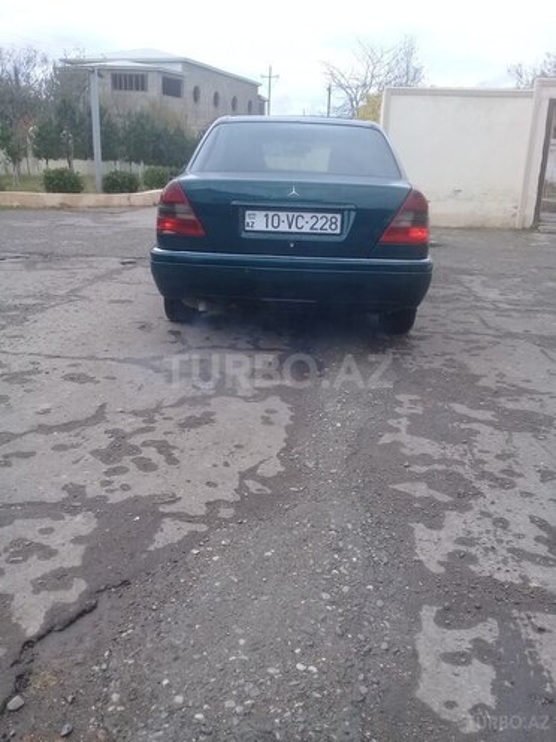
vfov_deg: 58.4
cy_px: 371
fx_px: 664
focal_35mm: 31
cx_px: 278
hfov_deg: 45.4
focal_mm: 3.3
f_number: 2.2
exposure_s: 1/280
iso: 50
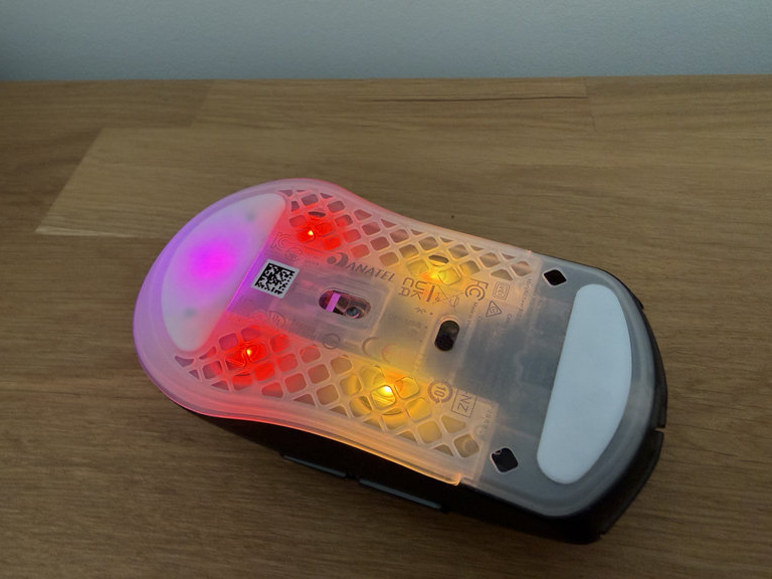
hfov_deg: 69.4
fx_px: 558
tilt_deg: -47.6
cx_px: 395
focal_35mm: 25
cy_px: 294
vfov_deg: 54.9
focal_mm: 2.22
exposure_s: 1/81
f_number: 2.2
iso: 250
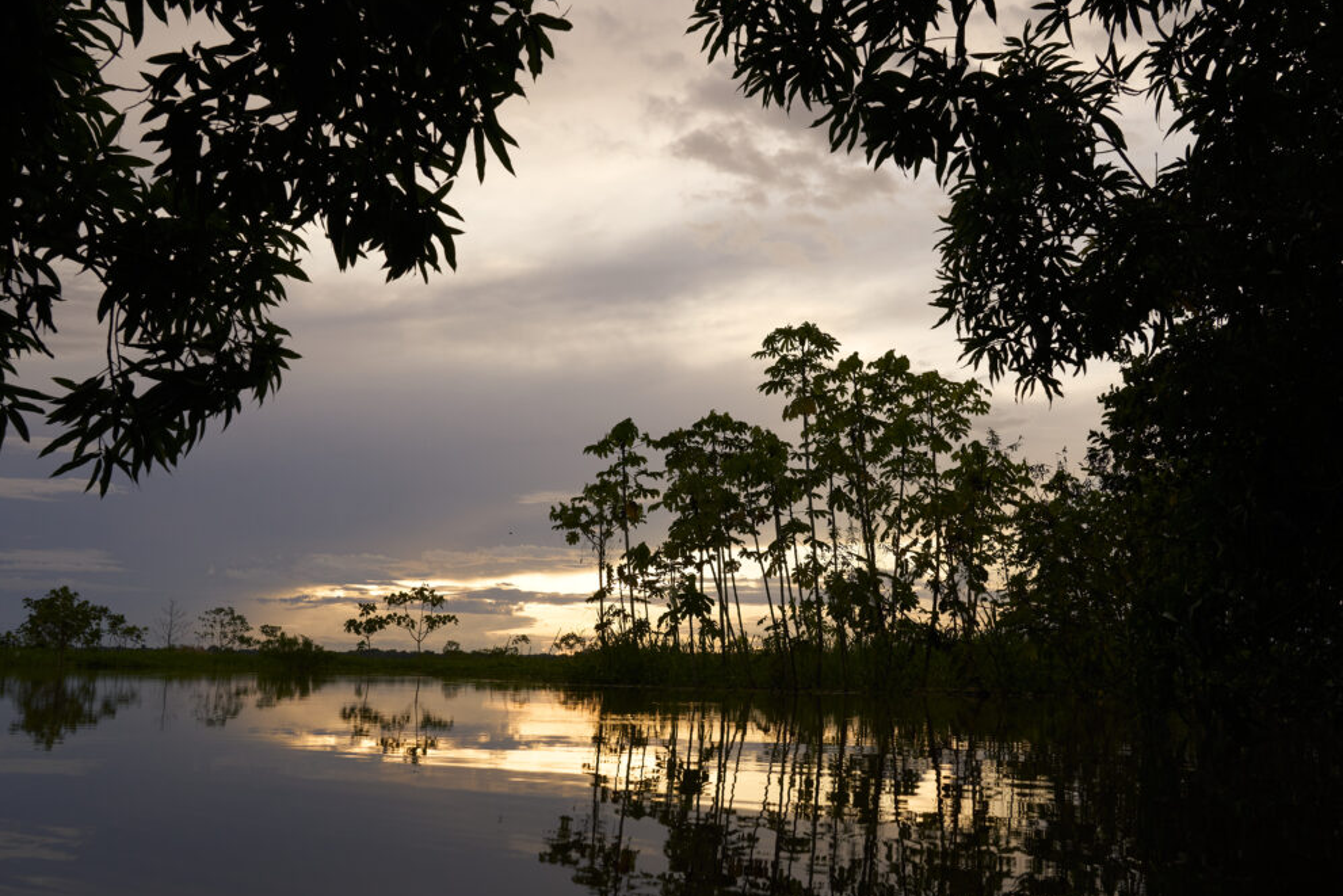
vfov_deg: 42.3
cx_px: 682
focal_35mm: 31
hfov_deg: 60.3
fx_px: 1157
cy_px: 456
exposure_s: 1/400
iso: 1000
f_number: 7.1
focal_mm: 30
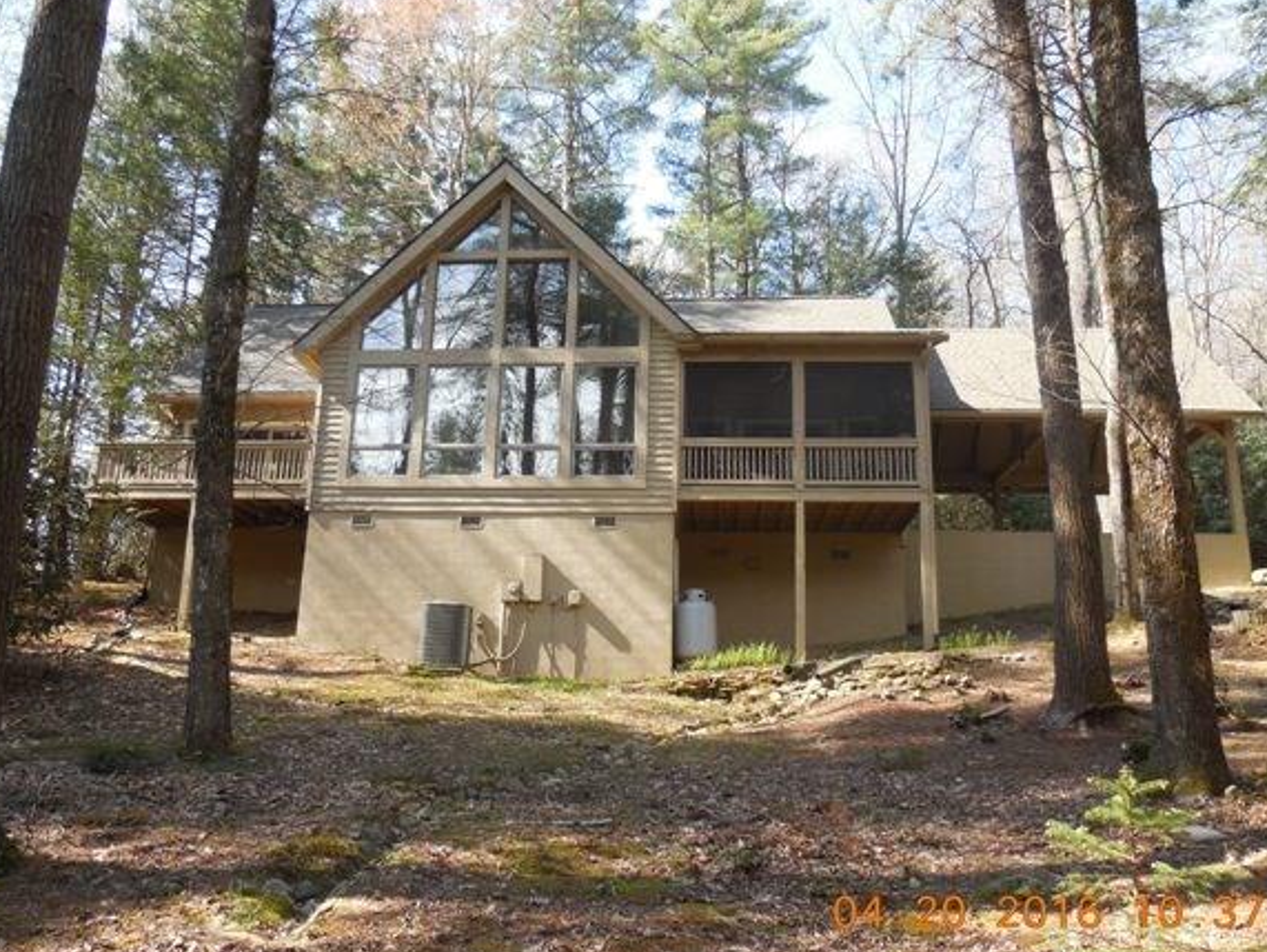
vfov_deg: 49.8
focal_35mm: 28
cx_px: 610
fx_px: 1025
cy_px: 482
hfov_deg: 63.4
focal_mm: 4.5
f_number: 3.1
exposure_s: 1/250
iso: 125
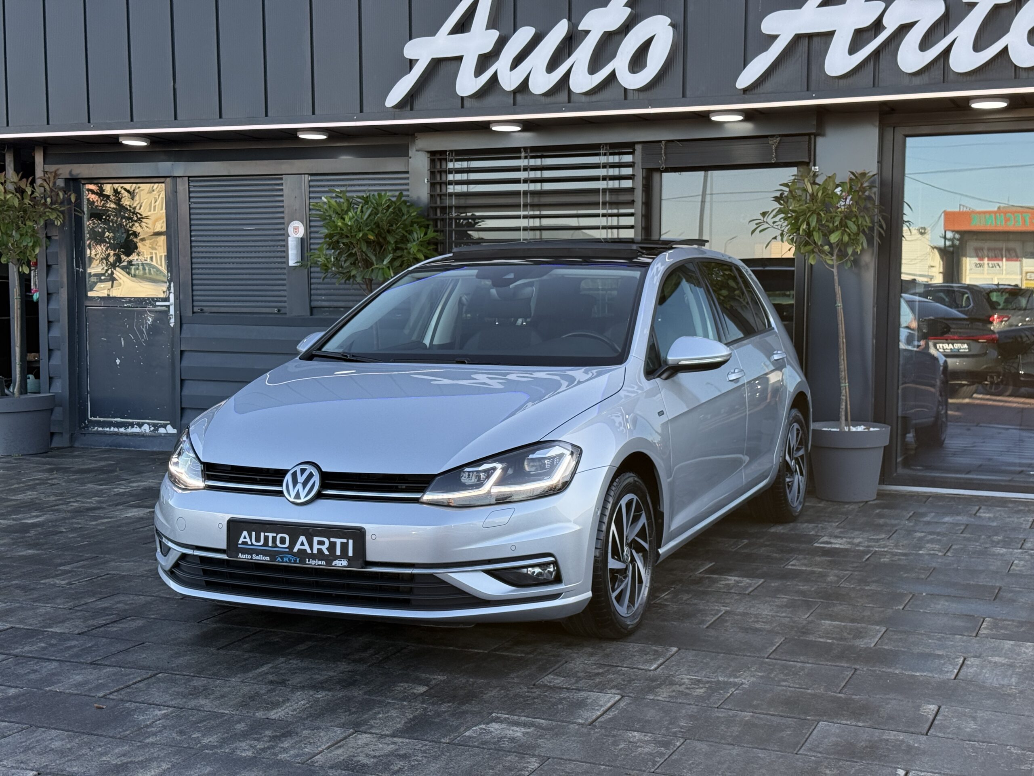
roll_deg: +0.0
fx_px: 1434
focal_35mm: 48
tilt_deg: -2.2
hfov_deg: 39.7
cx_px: 517
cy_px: 388
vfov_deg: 30.3
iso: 80
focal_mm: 6.76
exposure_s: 1/615
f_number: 1.78
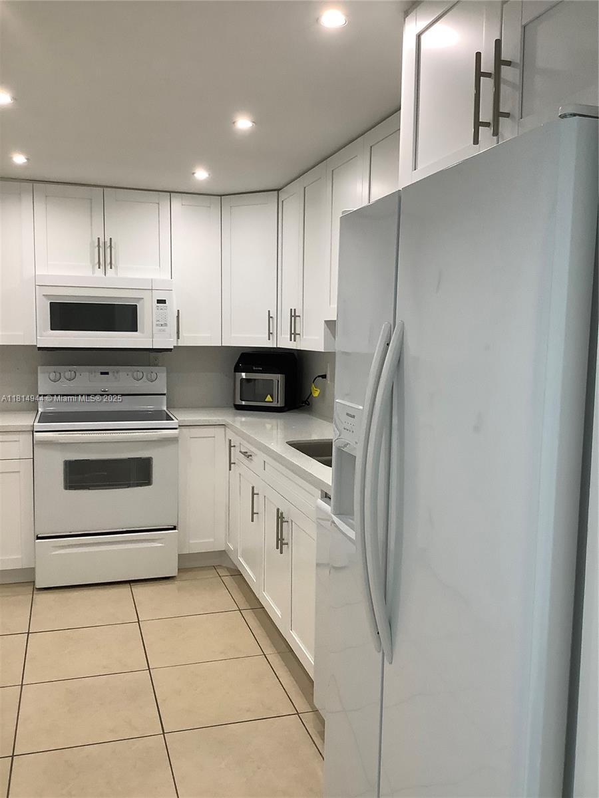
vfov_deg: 58.4
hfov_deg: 45.4
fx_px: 715
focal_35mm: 31
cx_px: 300
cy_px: 399
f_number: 2.4
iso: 100
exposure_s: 1/60
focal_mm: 3.3
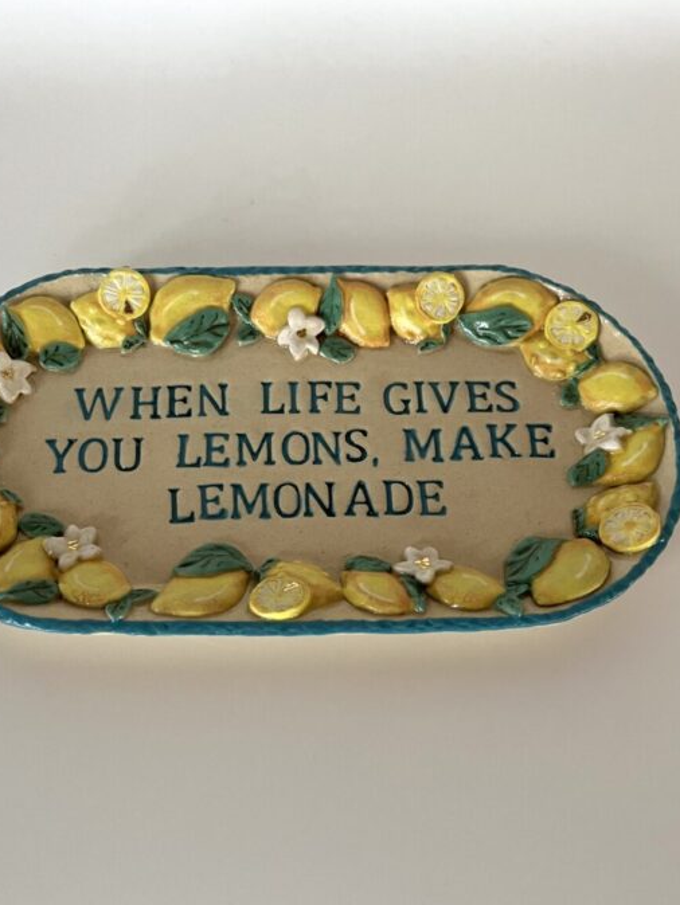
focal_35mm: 36
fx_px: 942
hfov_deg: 39.6
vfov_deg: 51.2
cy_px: 511
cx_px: 301
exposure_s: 1/50
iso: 200
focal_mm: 5.1
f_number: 1.6
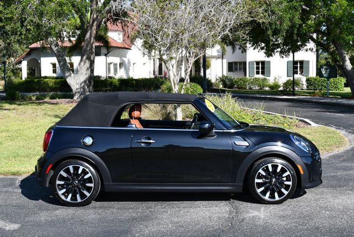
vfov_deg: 26.0
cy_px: 118
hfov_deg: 38.2
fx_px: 512
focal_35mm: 52
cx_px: 177
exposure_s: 1/250
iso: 160
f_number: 8
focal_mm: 26
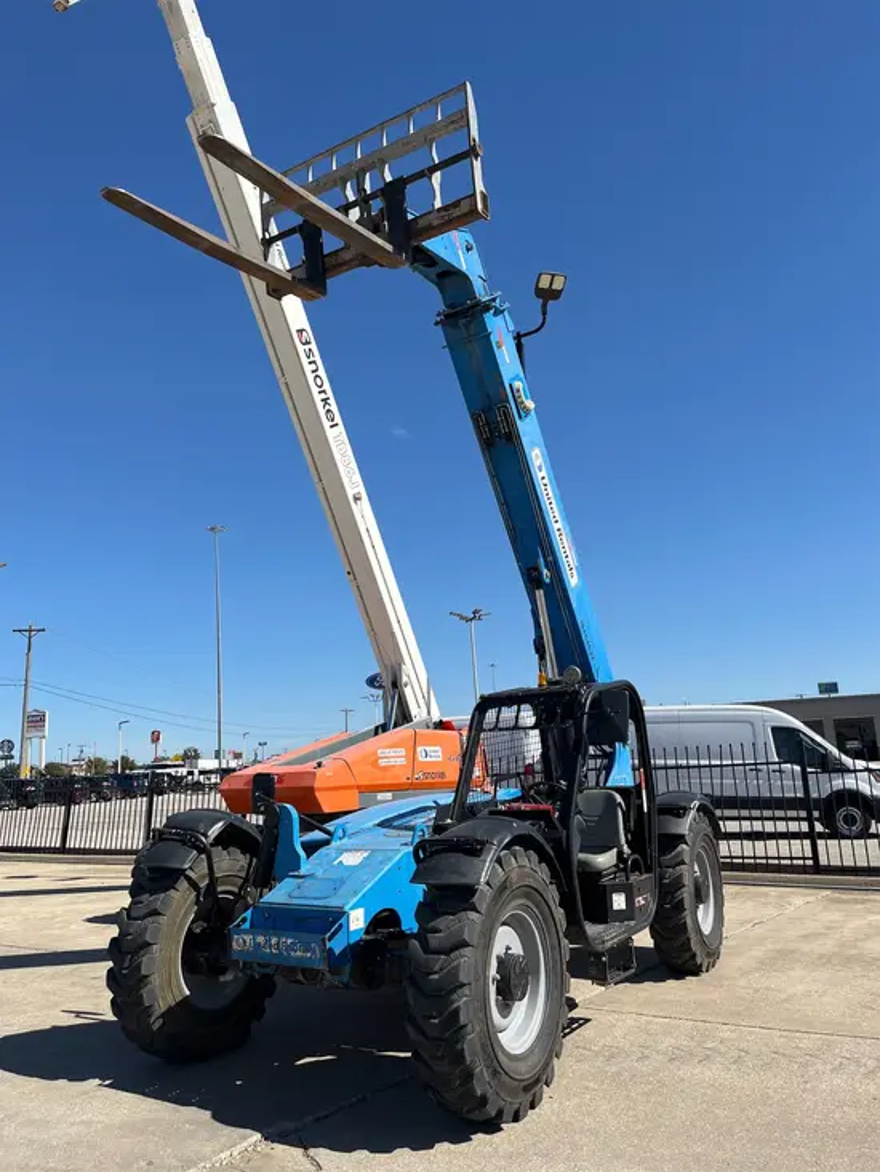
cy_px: 586
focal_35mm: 26
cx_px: 440
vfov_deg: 67.3
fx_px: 881
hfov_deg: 53.1
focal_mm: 5.1
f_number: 1.6
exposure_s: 1/3876
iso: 50
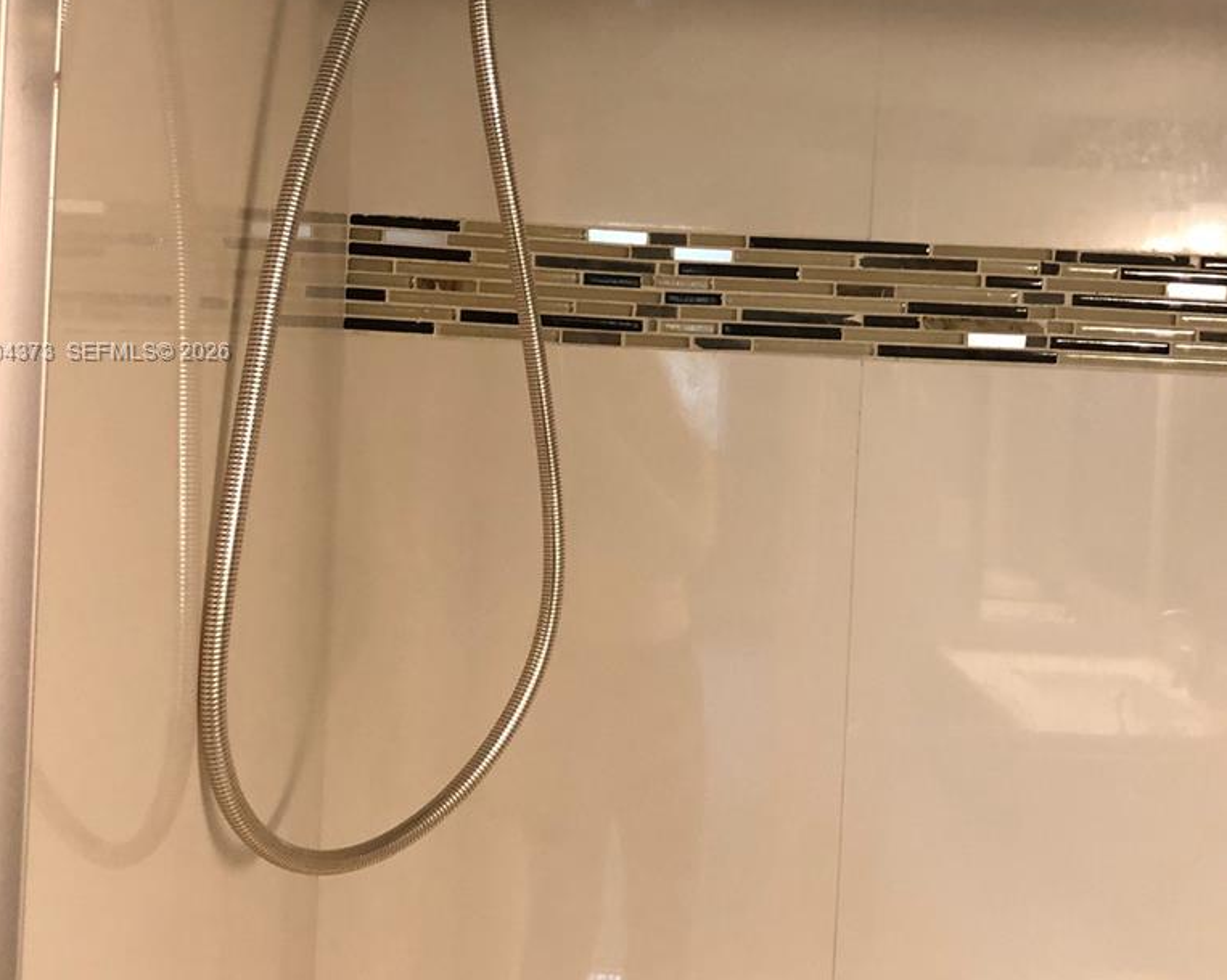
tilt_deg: -1.0
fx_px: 1561
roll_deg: -3.4
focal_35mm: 43
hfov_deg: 42.9
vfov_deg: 34.7
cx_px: 656
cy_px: 353
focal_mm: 3.99
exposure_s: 1/15
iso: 64
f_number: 1.8
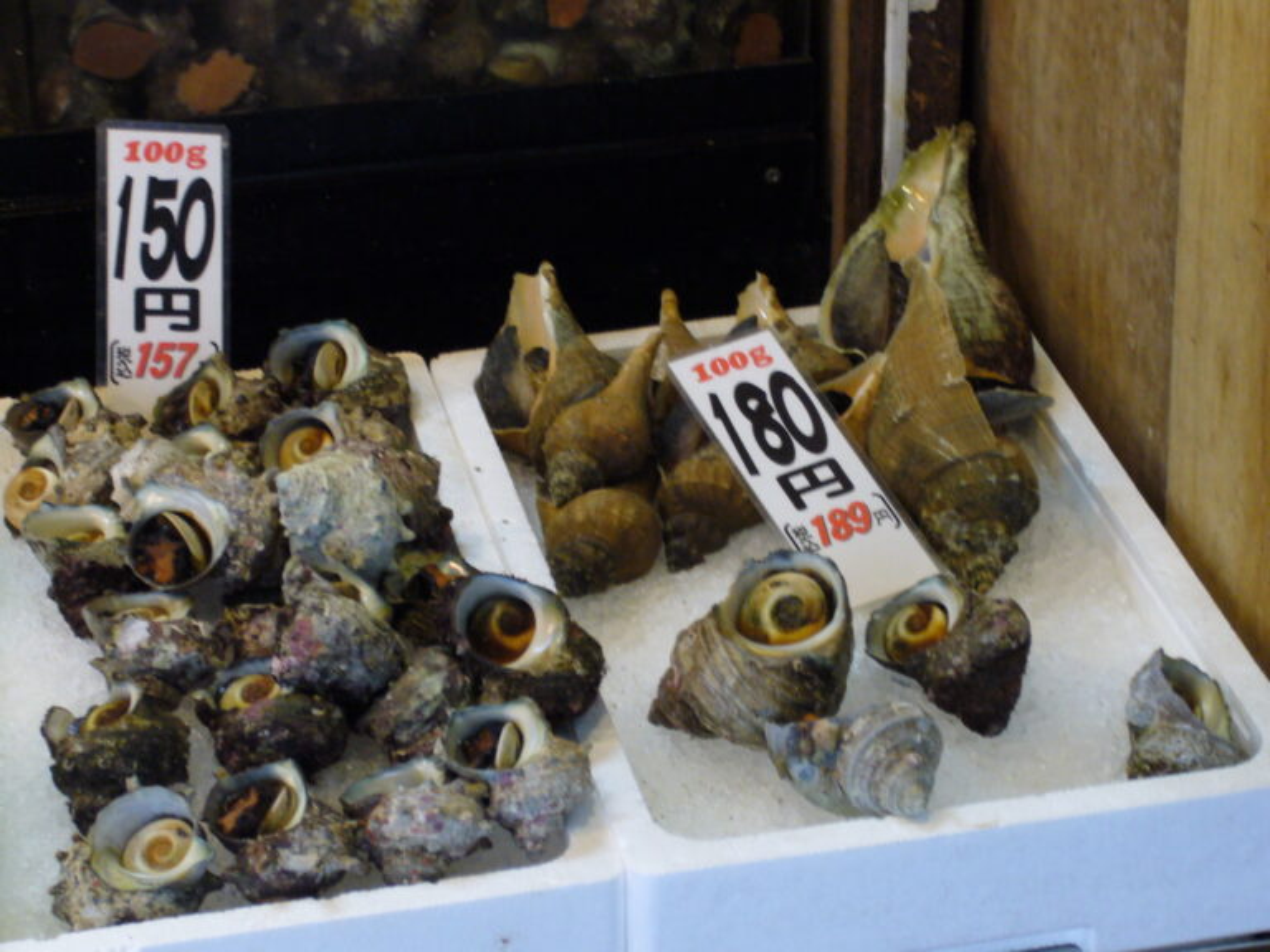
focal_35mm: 105
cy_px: 476
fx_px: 3852
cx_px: 635
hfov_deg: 18.7
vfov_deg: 14.1
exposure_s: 1/10
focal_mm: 17.4
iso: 200
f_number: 5
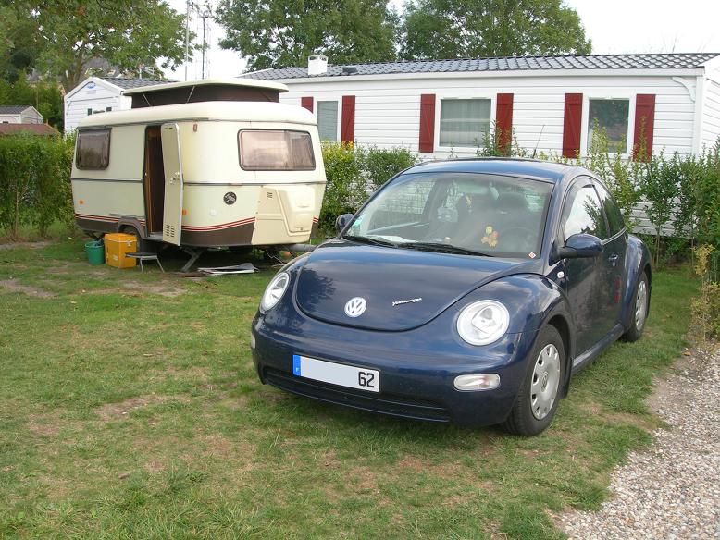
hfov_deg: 49.0
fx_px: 791
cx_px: 360
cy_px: 270
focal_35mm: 38
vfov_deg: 37.7
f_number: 4.8
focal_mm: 7.8
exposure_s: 1/79.7
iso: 50
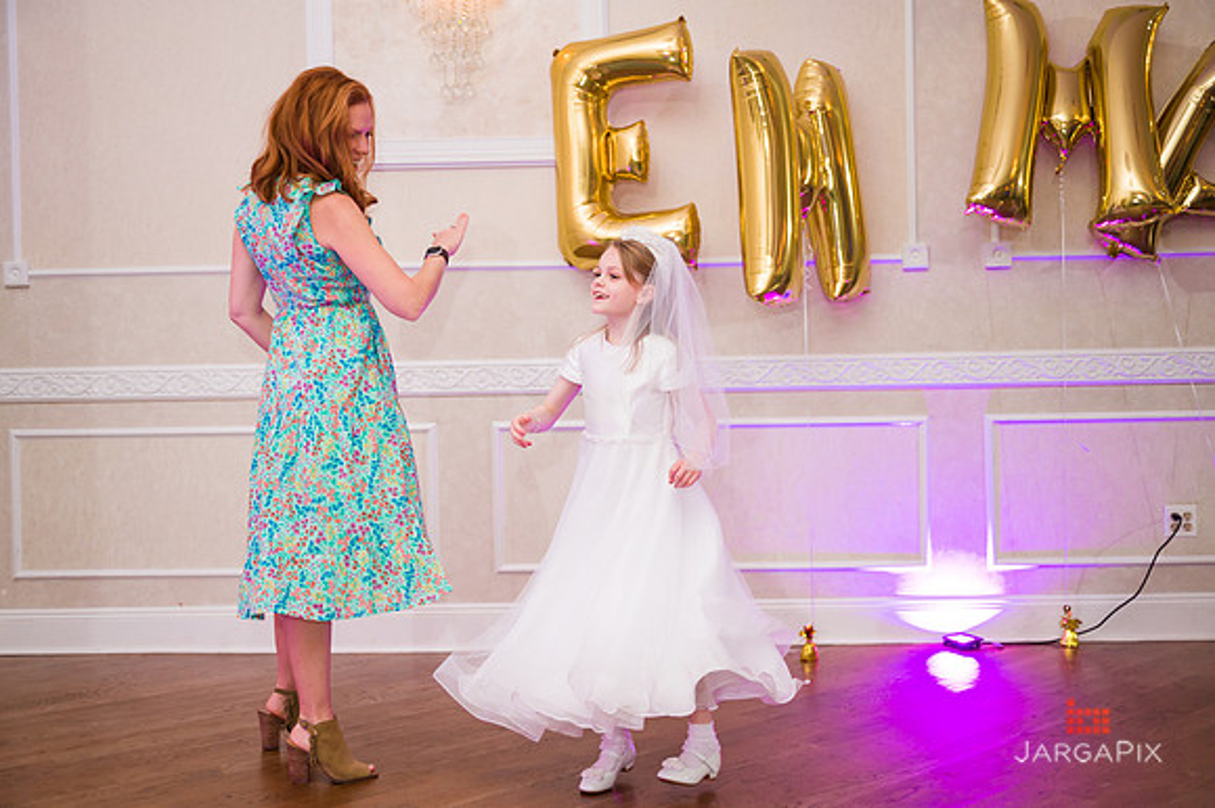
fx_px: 1282
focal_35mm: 38
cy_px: 404
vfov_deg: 35.0
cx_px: 608
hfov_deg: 50.7
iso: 1250
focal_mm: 38
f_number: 3.2
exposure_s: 1/200
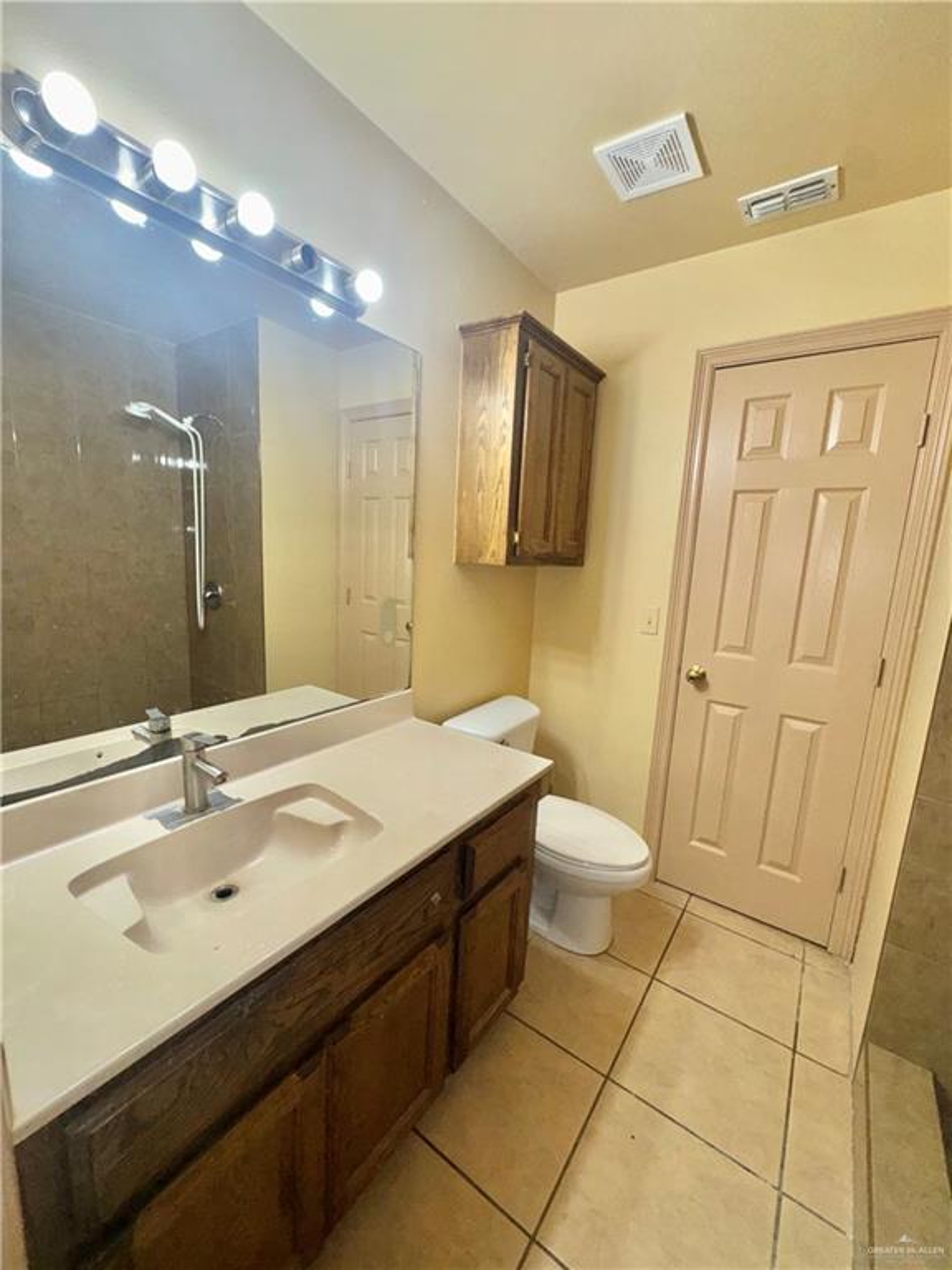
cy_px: 635
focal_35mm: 14
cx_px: 476
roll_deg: -1.9
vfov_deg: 102.1
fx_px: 513
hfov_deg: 85.7
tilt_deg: -10.3
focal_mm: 2.22
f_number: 2.2
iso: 100
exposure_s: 1/120
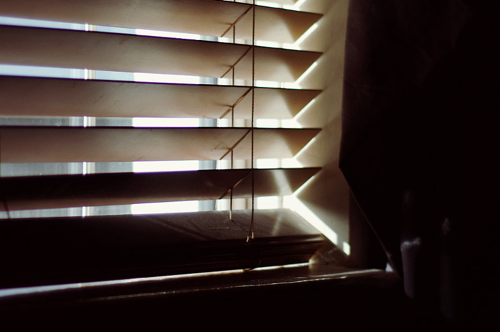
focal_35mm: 141
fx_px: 1956
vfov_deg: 9.7
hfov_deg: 14.6
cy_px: 77
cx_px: 204
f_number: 1.8
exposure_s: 1/4000
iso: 200
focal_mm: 50
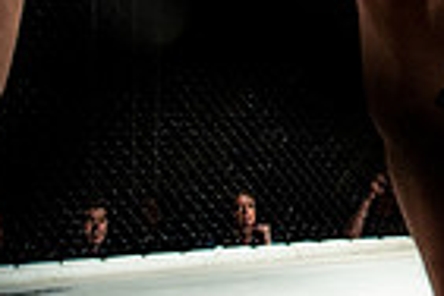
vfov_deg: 13.1
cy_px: -135
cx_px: 542
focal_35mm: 99
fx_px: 1221
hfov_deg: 19.4
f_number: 4.5
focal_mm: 24
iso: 1600
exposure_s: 1/500
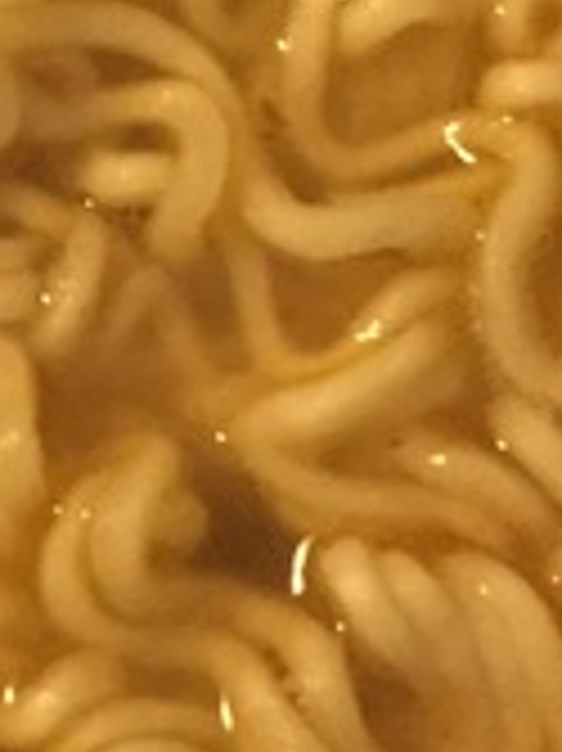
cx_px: -198
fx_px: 3468
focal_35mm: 160
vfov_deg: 12.2
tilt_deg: -76.3
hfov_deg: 9.1
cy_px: -36
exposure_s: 1/25
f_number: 2.2
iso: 250
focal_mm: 4.15
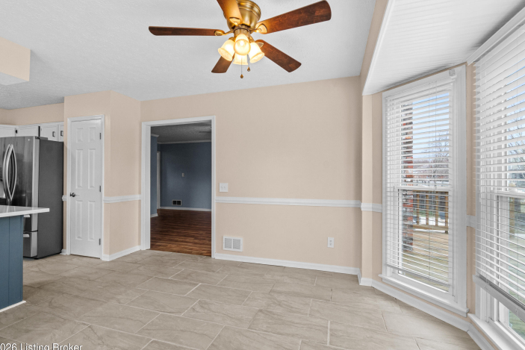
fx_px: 233
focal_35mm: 16
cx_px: 265
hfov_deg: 96.7
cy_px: 178
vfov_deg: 73.8
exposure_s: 1/8
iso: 400
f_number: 11
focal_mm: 10
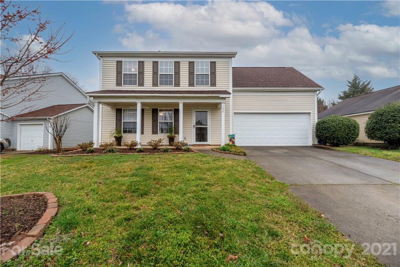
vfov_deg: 81.2
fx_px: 156
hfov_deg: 104.2
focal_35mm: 14
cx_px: 200
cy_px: 134
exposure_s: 1/4000
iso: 320
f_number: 5.6
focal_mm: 14
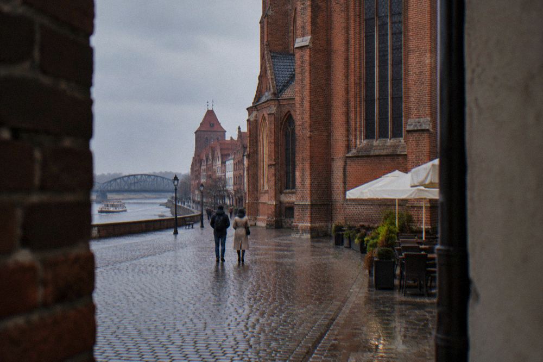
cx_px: 272
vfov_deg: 27.5
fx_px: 739
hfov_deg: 40.4
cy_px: 181
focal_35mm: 49
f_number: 5.6
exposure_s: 1/500
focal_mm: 49
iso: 640
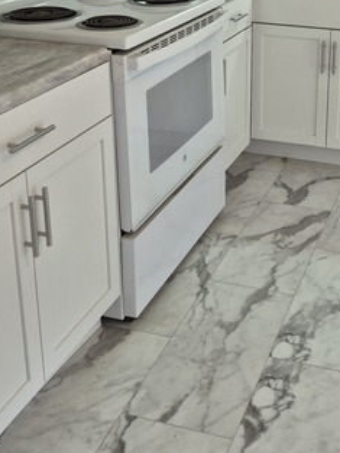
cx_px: 307
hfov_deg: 28.5
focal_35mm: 49
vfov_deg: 36.6
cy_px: 51
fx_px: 641
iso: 200
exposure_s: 1/180
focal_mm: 5.4
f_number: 1.8
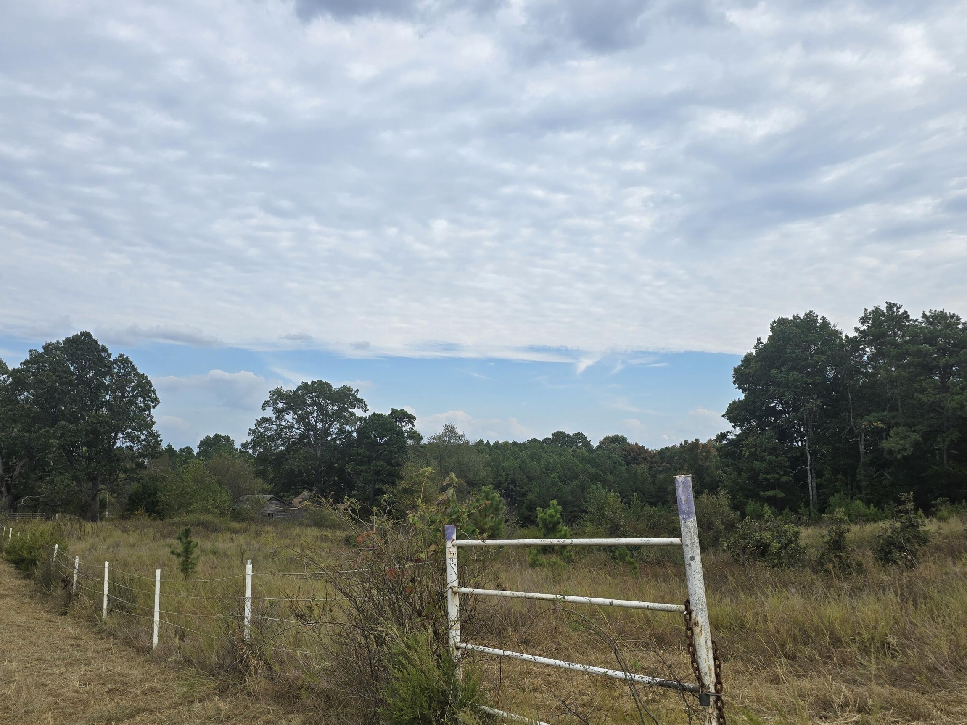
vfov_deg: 46.7
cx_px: 450
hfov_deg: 59.9
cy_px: 398
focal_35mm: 30
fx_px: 838
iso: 12
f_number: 1.7
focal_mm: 6.3
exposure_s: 1/624
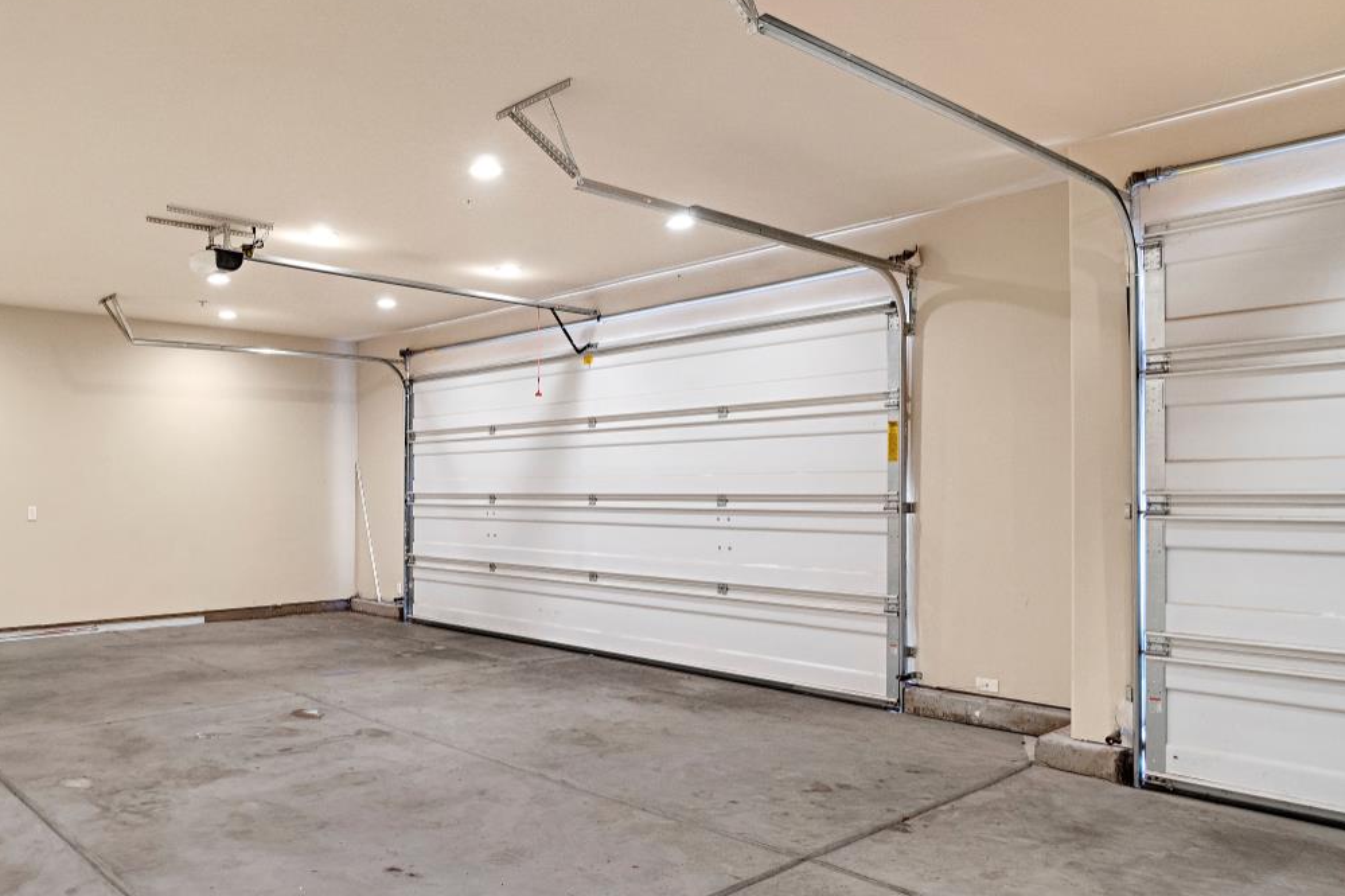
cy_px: 502
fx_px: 924
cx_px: 422
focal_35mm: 25
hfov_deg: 69.5
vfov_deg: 51.6
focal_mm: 11
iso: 320
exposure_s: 1/6
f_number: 8
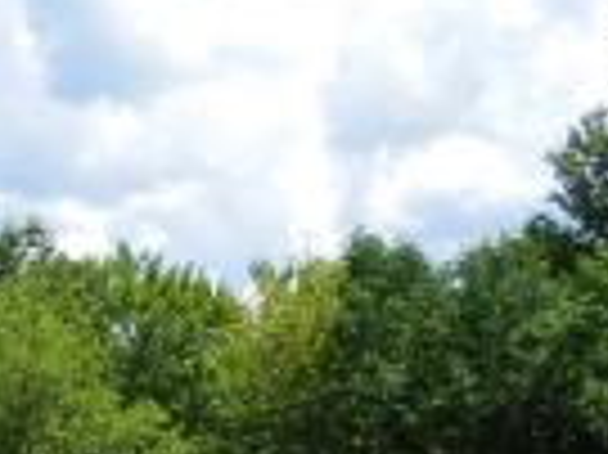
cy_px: 737
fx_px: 2492
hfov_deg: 13.3
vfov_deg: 10.0
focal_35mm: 142
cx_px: -216
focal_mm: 5.9
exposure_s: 1/800
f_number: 3.7
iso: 125
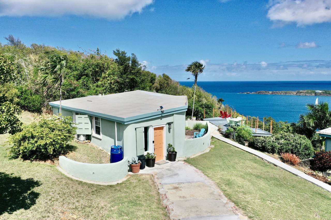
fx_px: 257
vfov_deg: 46.4
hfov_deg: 65.5
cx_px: 166
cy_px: 110
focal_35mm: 28
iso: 100
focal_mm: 10.26
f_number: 7.1
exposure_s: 1/800
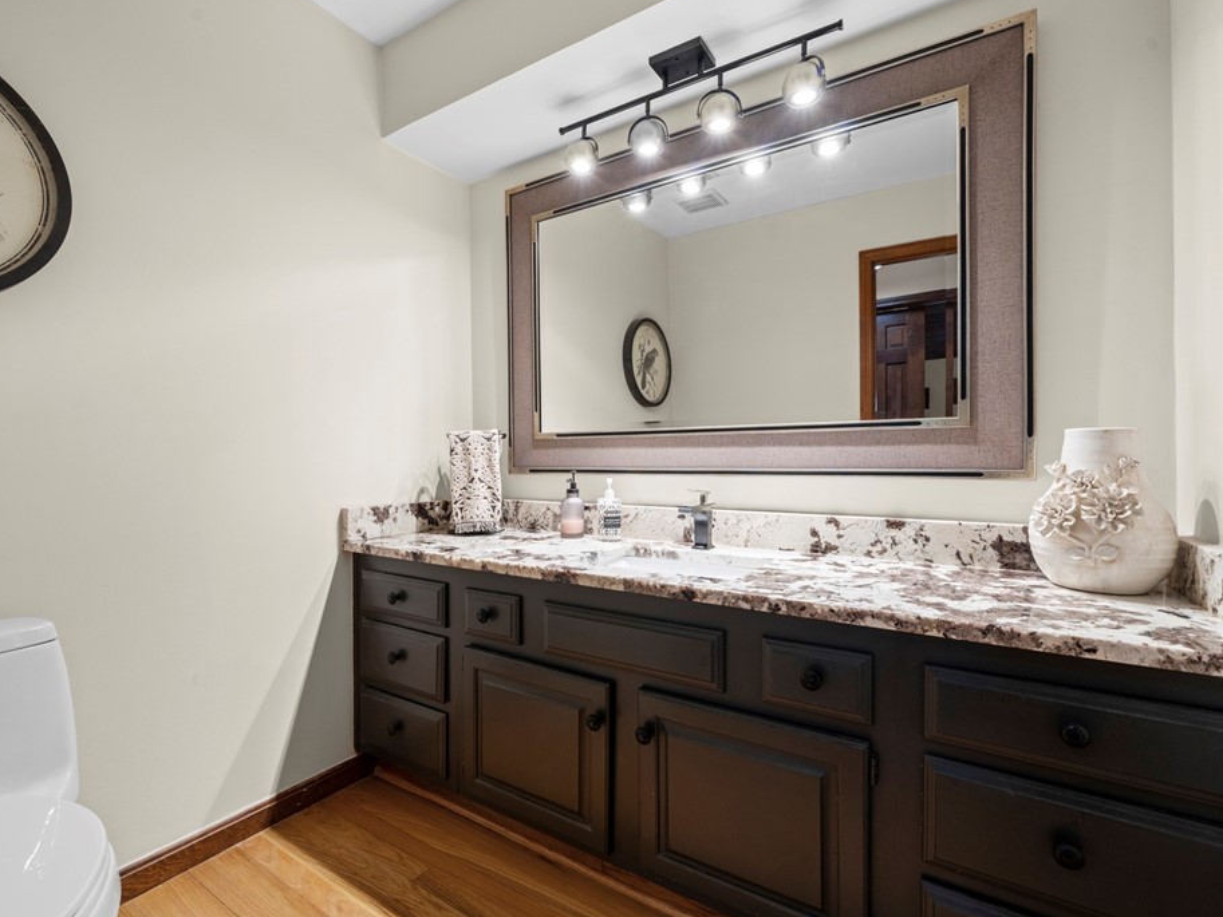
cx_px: 589
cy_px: 469
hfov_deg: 94.4
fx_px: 565
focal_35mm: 16
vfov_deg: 78.1
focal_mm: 14
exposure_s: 1/1.67
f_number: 8
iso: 250
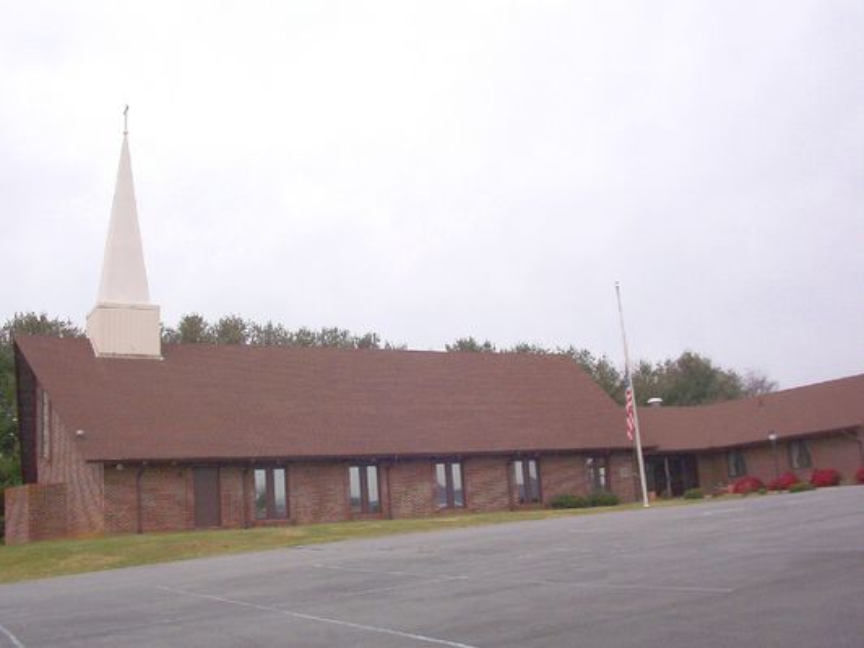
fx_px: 973
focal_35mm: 39
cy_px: 324
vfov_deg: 36.8
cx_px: 432
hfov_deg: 47.9
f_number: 4.5
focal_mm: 6
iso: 100
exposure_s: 1/247
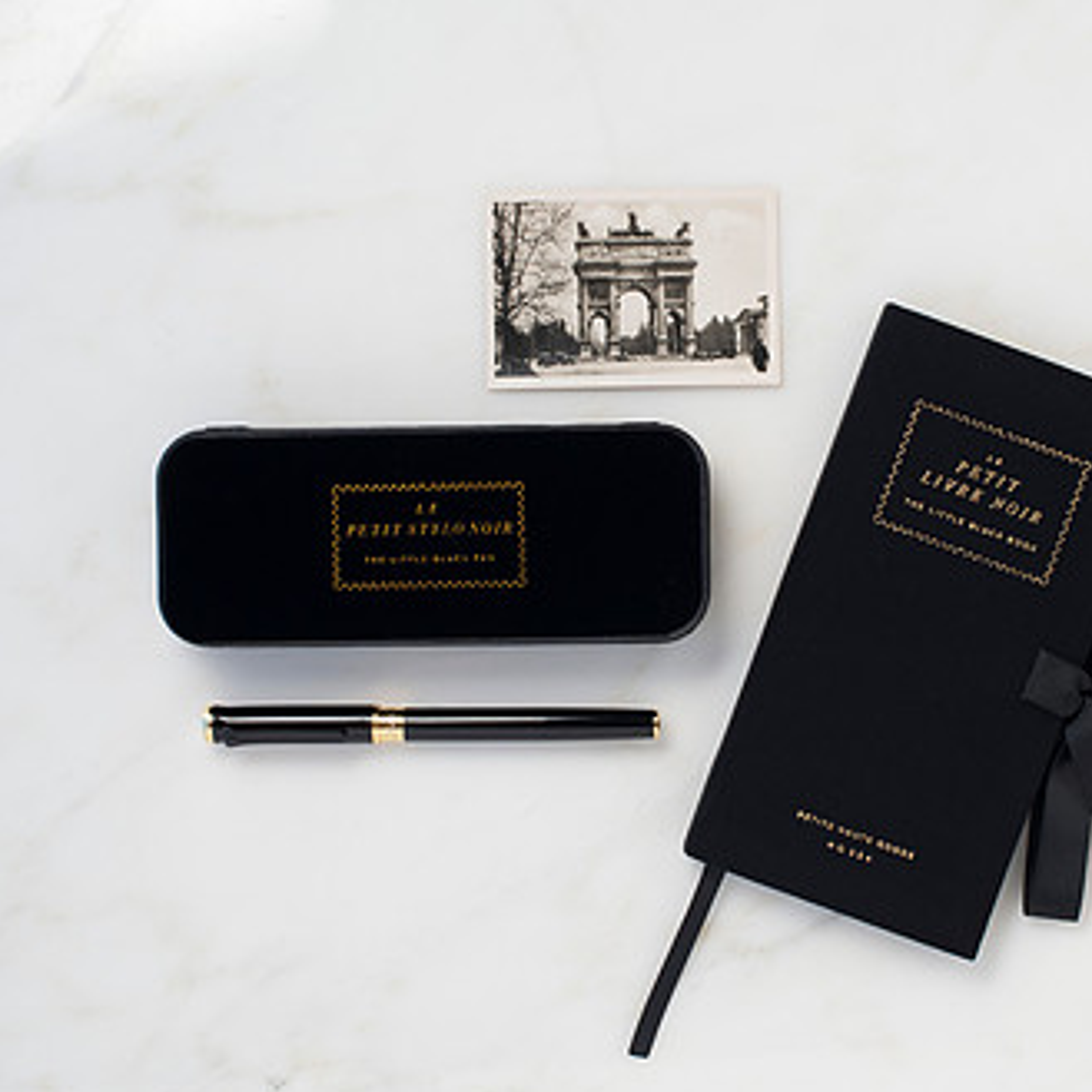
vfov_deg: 23.1
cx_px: 664
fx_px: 2677
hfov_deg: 23.0
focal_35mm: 75
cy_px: 533
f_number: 10
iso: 250
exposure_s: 1/80
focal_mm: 50
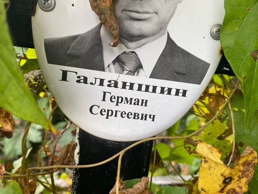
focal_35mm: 33
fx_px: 246
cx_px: 136
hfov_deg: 55.3
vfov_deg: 43.0
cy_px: 96
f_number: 1.8
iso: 40
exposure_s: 1/122
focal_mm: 4.25
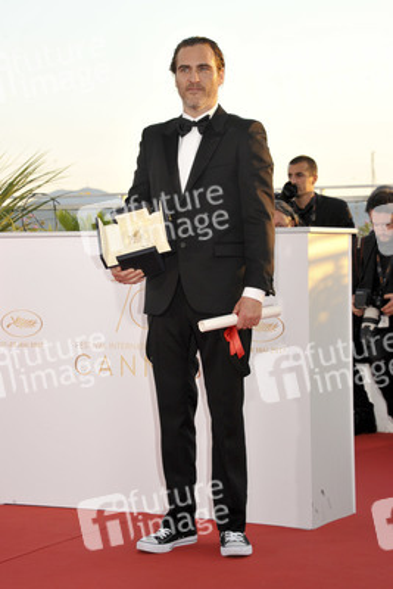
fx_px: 1472
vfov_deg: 22.6
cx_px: 196
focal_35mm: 90
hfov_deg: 15.2
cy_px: 294
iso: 1600
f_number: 8
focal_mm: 90
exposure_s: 1/250
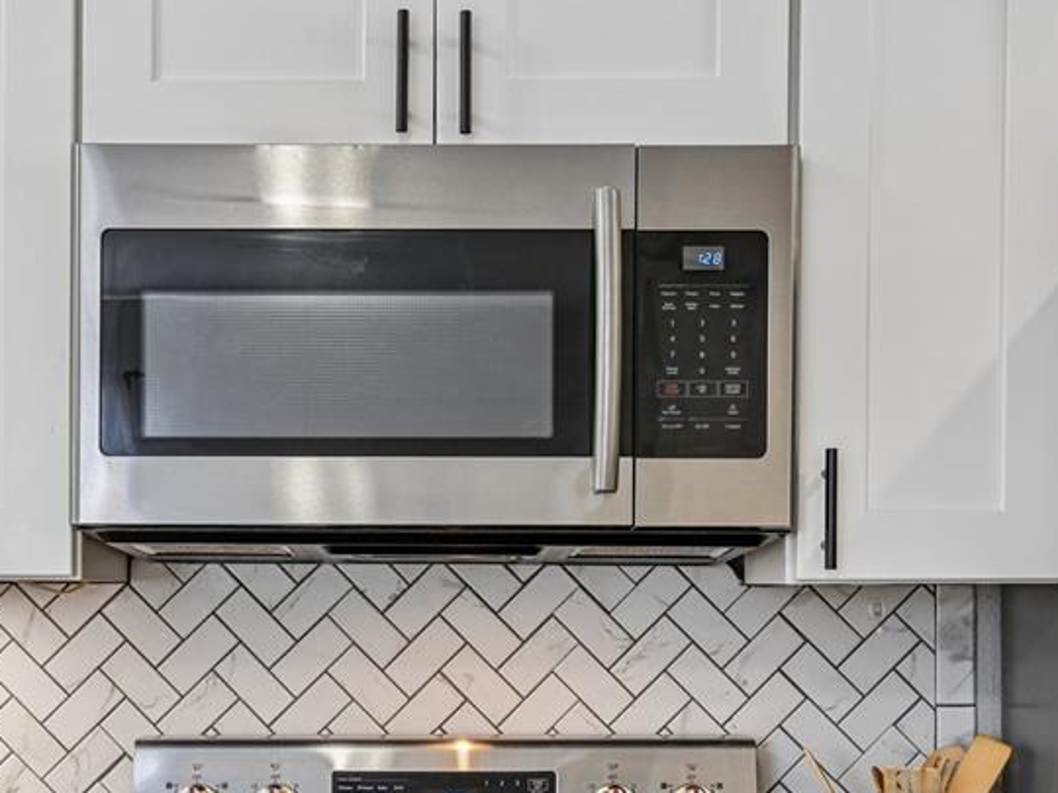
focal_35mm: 51
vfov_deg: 28.2
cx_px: 427
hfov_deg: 37.4
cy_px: 587
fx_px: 1559
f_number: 9
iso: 400
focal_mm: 28
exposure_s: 1/20
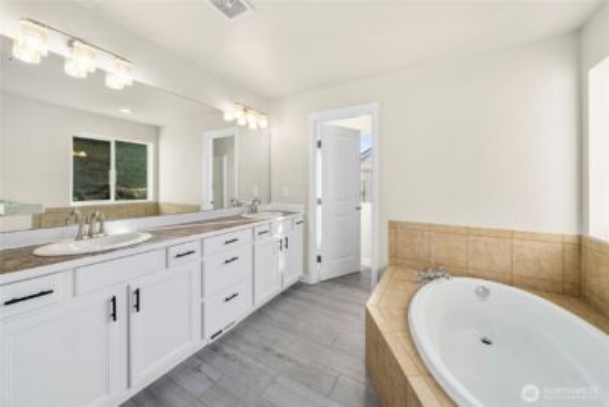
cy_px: 204
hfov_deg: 112.6
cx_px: 304
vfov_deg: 90.1
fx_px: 203
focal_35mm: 12
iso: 80
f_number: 6.3
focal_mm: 12
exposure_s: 1/200
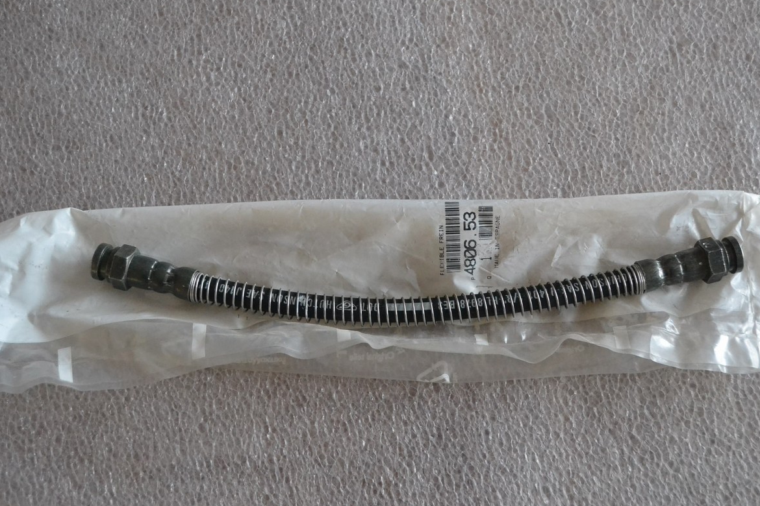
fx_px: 950
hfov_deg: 43.6
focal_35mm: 45
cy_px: 276
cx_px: 395
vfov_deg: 29.8
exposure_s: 1/60
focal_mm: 26
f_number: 4.2
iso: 3200
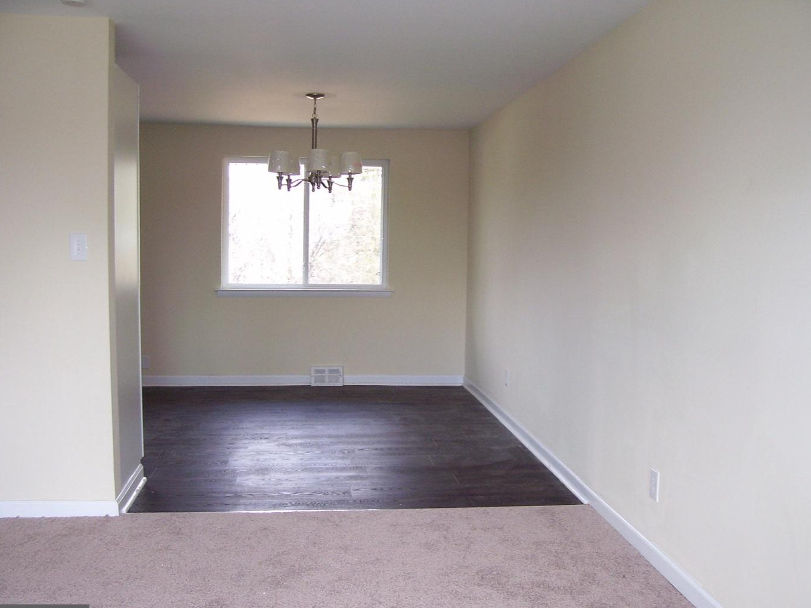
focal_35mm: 36
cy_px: 317
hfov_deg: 51.4
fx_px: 843
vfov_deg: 39.6
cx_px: 414
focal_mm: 5.6
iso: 125
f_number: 2.7
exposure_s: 1/60
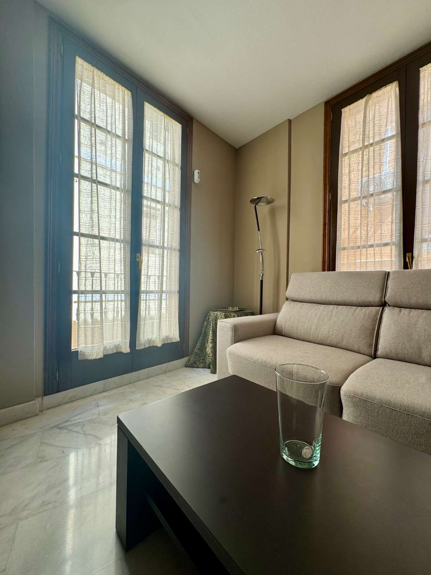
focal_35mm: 14
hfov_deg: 85.7
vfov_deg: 102.1
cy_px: 288
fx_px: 232
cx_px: 216
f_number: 2.2
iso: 40
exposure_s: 1/99
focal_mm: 2.22
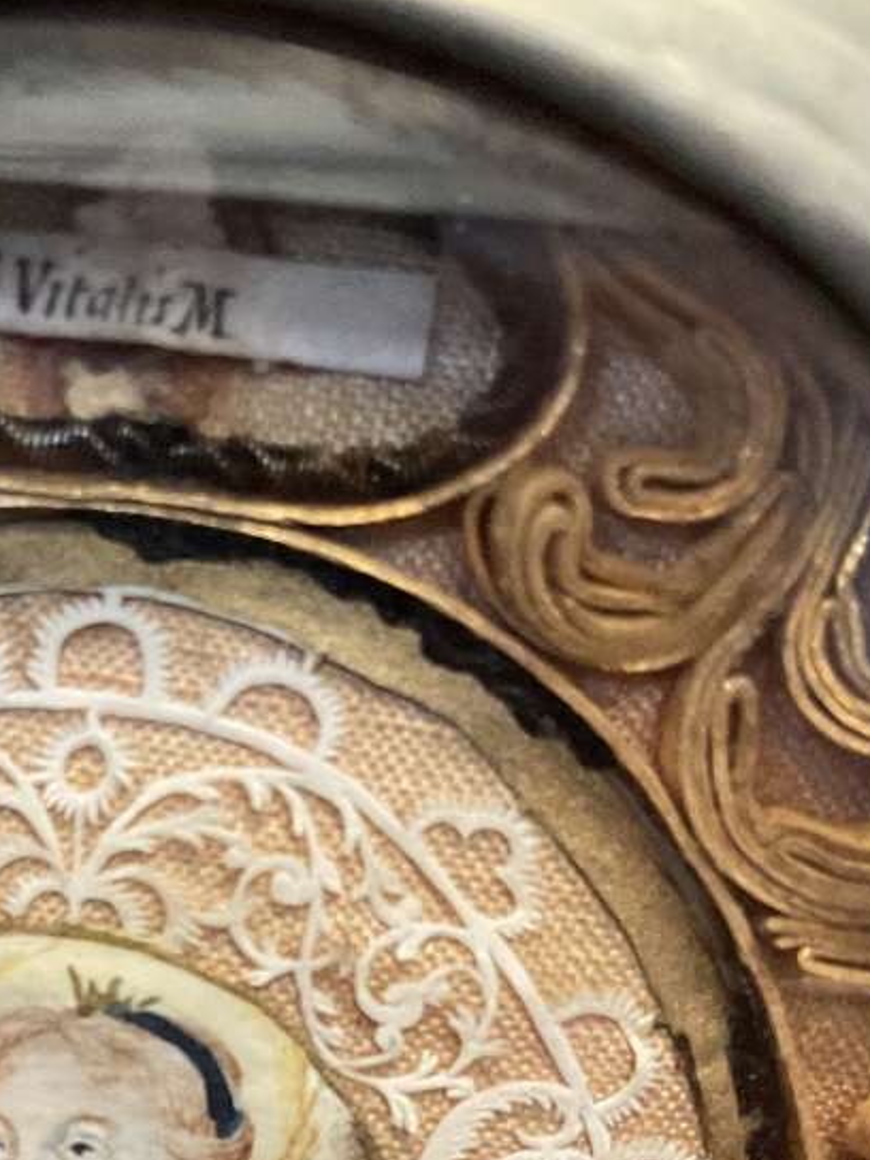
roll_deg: +1.2
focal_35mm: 64
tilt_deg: -27.1
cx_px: 17
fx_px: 2145
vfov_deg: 28.0
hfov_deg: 22.1
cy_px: 1226
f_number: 1.8
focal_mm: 3
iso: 250
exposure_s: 1/60
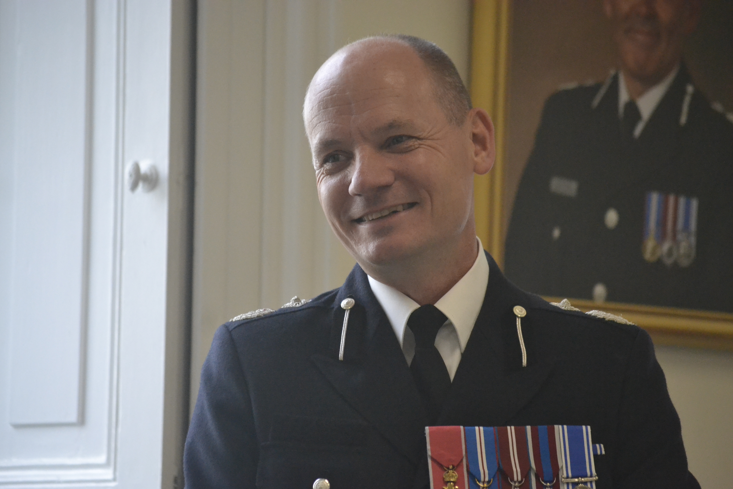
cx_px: 366
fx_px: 4581
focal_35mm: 225
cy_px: 244
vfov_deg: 6.1
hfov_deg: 9.1
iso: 3200
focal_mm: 150
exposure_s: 1/400
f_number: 5
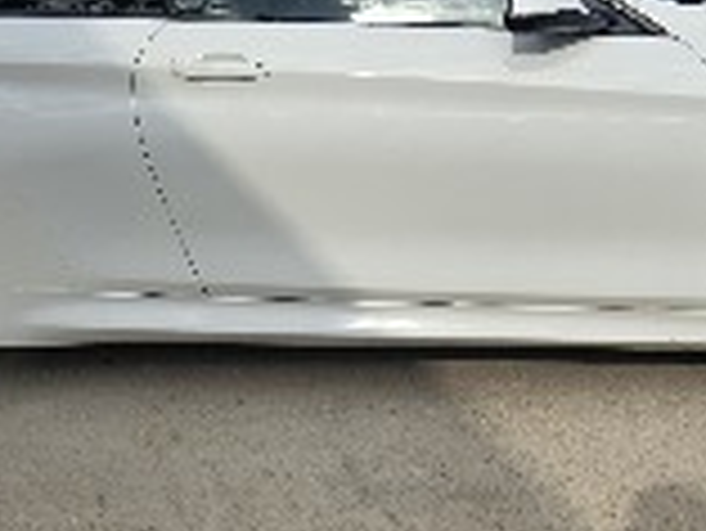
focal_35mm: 61
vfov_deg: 22.1
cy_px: -117
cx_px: 382
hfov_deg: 31.6
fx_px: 1245
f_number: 1.7
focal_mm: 6.3
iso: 12
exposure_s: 1/715
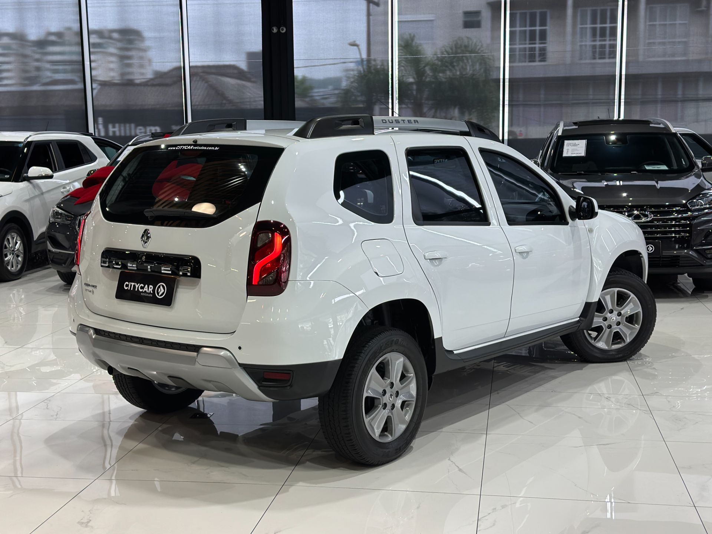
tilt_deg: -8.3
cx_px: 356
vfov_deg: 30.3
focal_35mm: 48
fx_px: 987
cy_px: 267
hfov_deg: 39.7
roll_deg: +0.4
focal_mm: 6.86
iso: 100
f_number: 1.78
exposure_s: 1/120
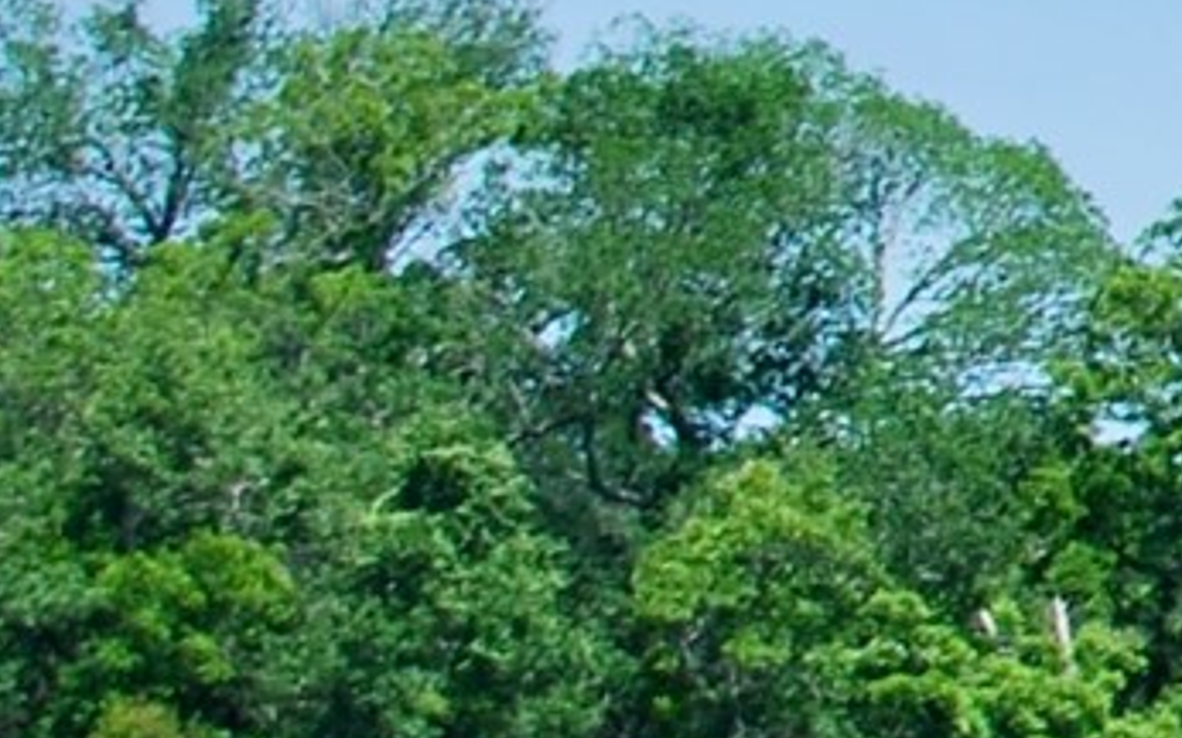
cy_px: -294
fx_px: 8959
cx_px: 3071
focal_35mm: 278
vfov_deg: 4.7
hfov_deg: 7.0
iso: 100
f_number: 8
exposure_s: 1/250
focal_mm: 29
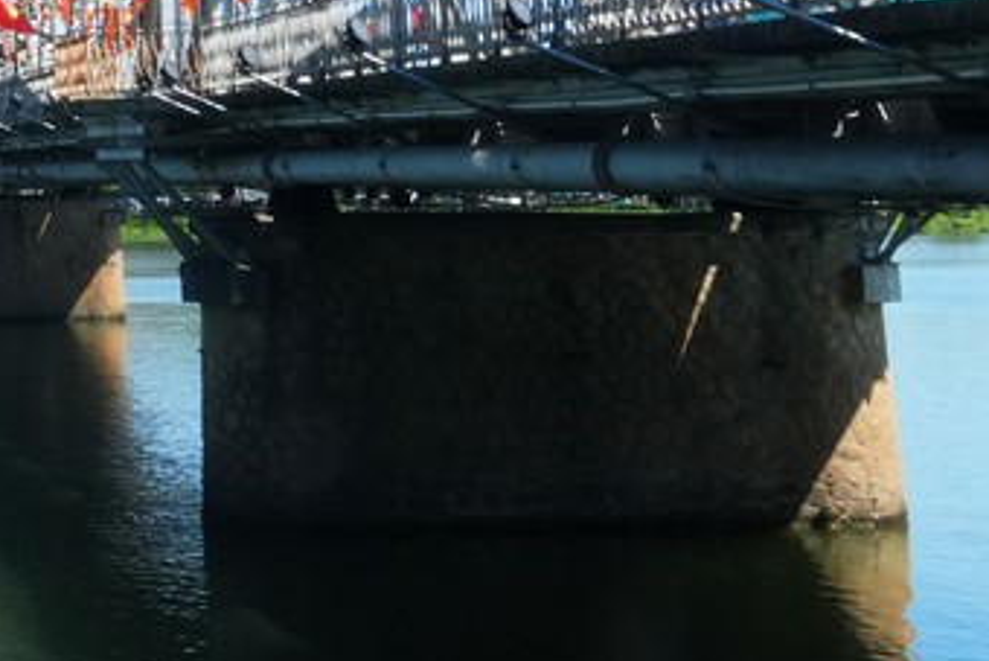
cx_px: -320
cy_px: -261
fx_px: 2789
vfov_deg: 12.9
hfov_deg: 18.6
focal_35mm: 101
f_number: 25
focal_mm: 23
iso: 1600
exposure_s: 1/250
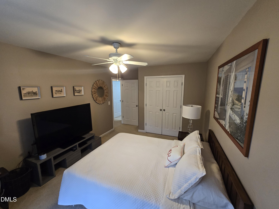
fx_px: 105
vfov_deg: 89.9
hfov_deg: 106.2
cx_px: 140
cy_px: 104
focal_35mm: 13
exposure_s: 1/60
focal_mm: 2.2
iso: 250
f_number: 2.2
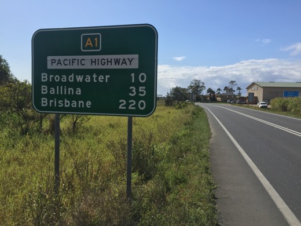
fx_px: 252
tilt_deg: -4.2
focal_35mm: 29
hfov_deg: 61.7
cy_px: 113
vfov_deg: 48.2
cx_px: 150
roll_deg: -1.6
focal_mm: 4.15
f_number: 2.2
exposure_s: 1/3300
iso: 32
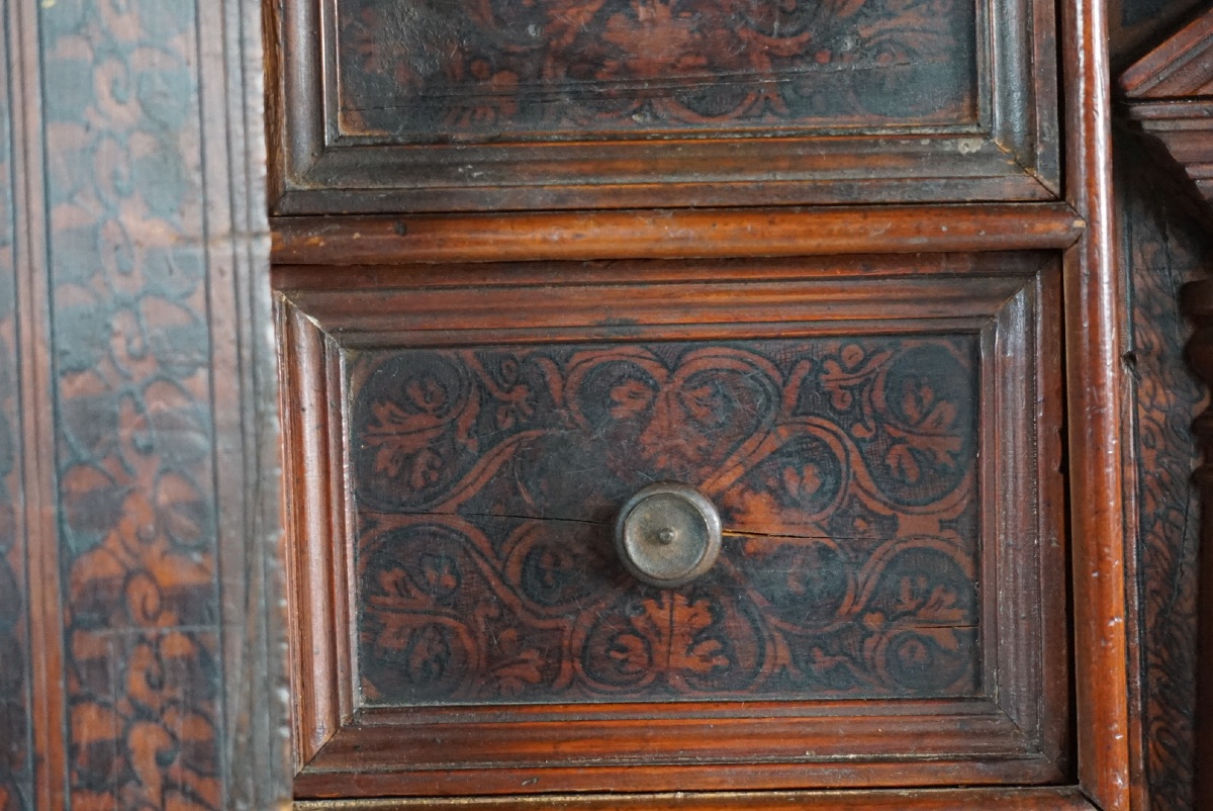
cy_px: 406
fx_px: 5597
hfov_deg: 12.4
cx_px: 606
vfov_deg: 8.3
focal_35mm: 166
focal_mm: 111
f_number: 5.6
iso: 5000
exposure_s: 1/200
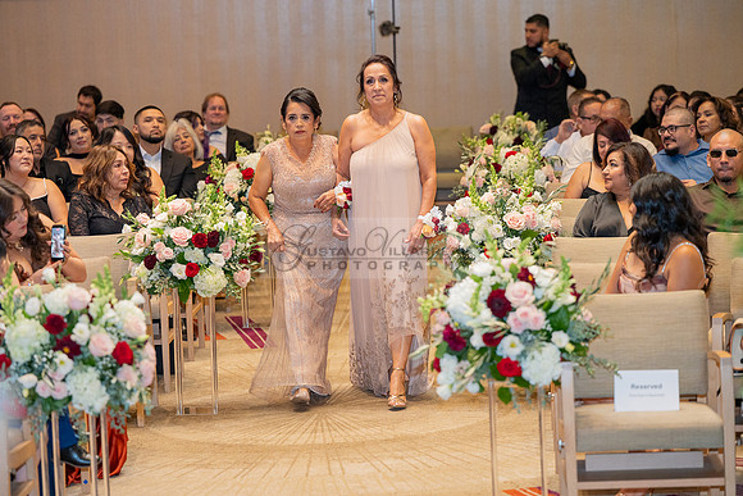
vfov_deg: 11.4
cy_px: 248
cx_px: 372
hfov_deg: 17.1
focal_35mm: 120
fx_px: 2477
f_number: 3.2
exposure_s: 1/160
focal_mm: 120
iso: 1250
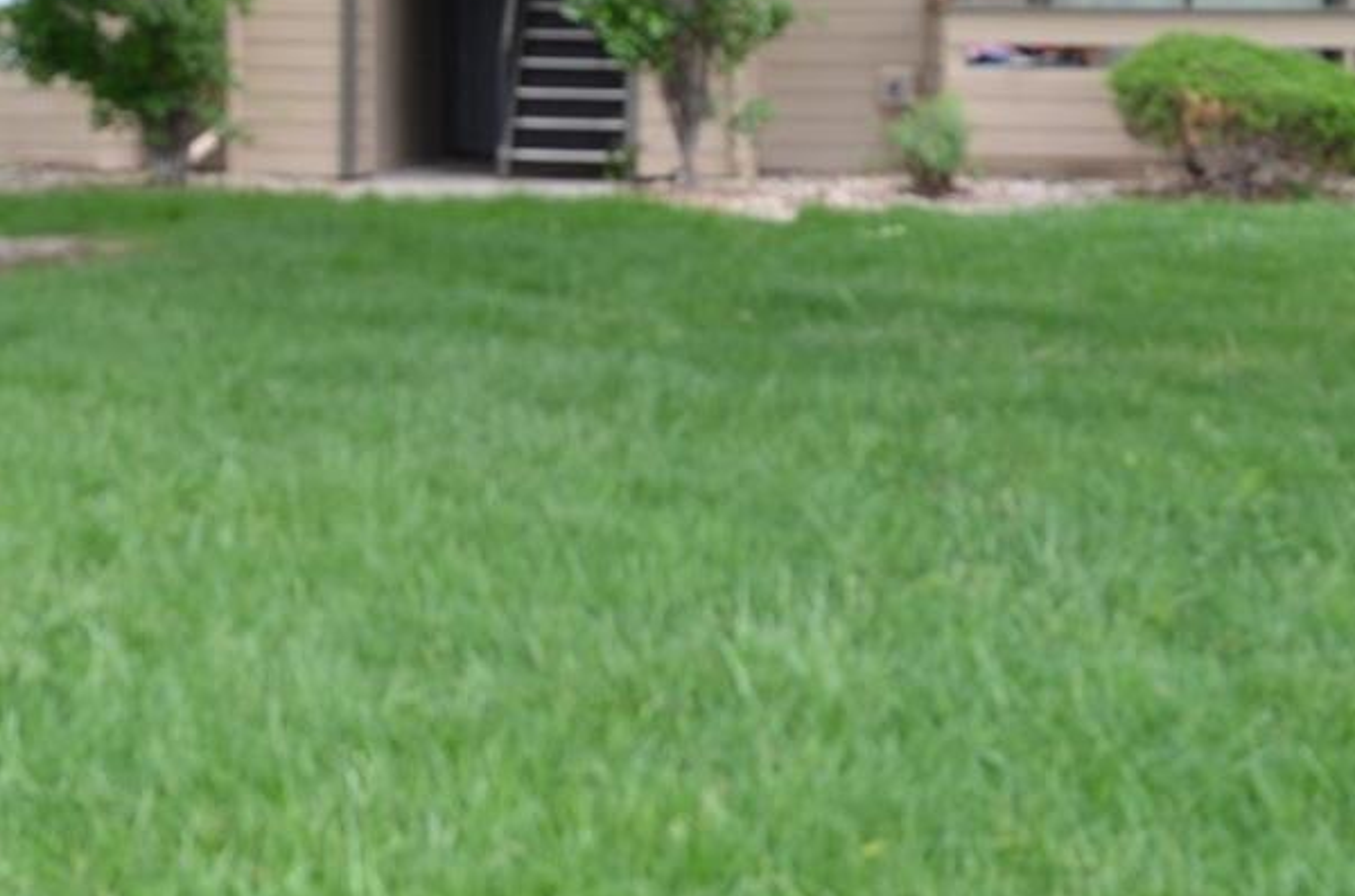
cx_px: 215
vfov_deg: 18.3
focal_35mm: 72
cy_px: -33
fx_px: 2704
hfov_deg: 27.4
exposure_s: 1/125
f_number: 5.6
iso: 320
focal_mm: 18
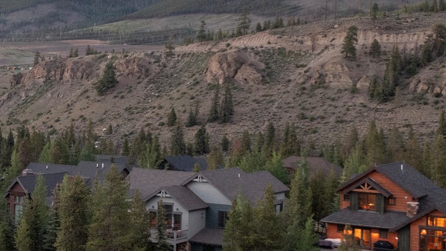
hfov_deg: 32.2
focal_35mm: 64
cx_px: 105
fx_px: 757
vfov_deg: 18.8
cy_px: 160
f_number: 2.8
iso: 800
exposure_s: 1/120
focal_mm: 10.26
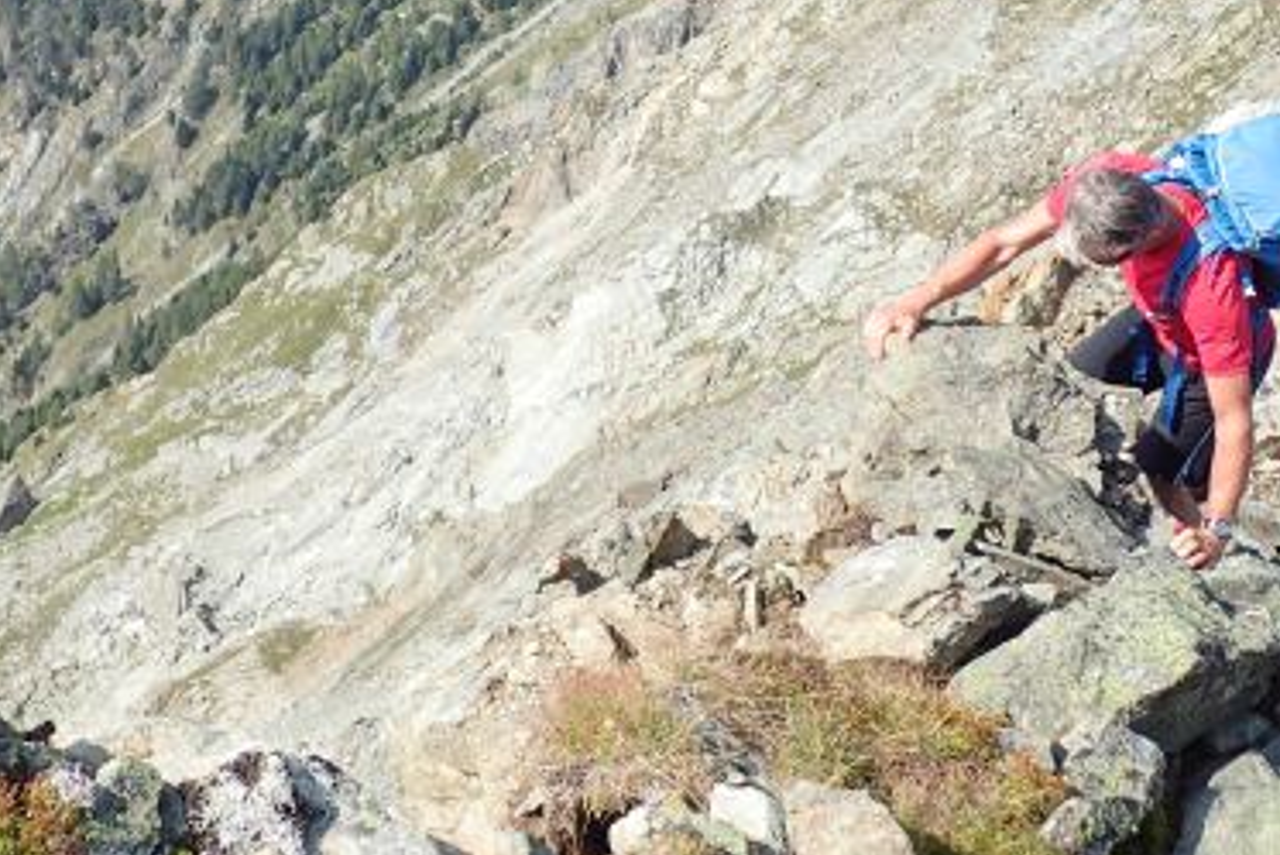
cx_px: 432
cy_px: 82
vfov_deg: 19.1
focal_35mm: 70
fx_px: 2490
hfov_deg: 28.7
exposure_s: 1/1600
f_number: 3.2
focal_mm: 5.87
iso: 200
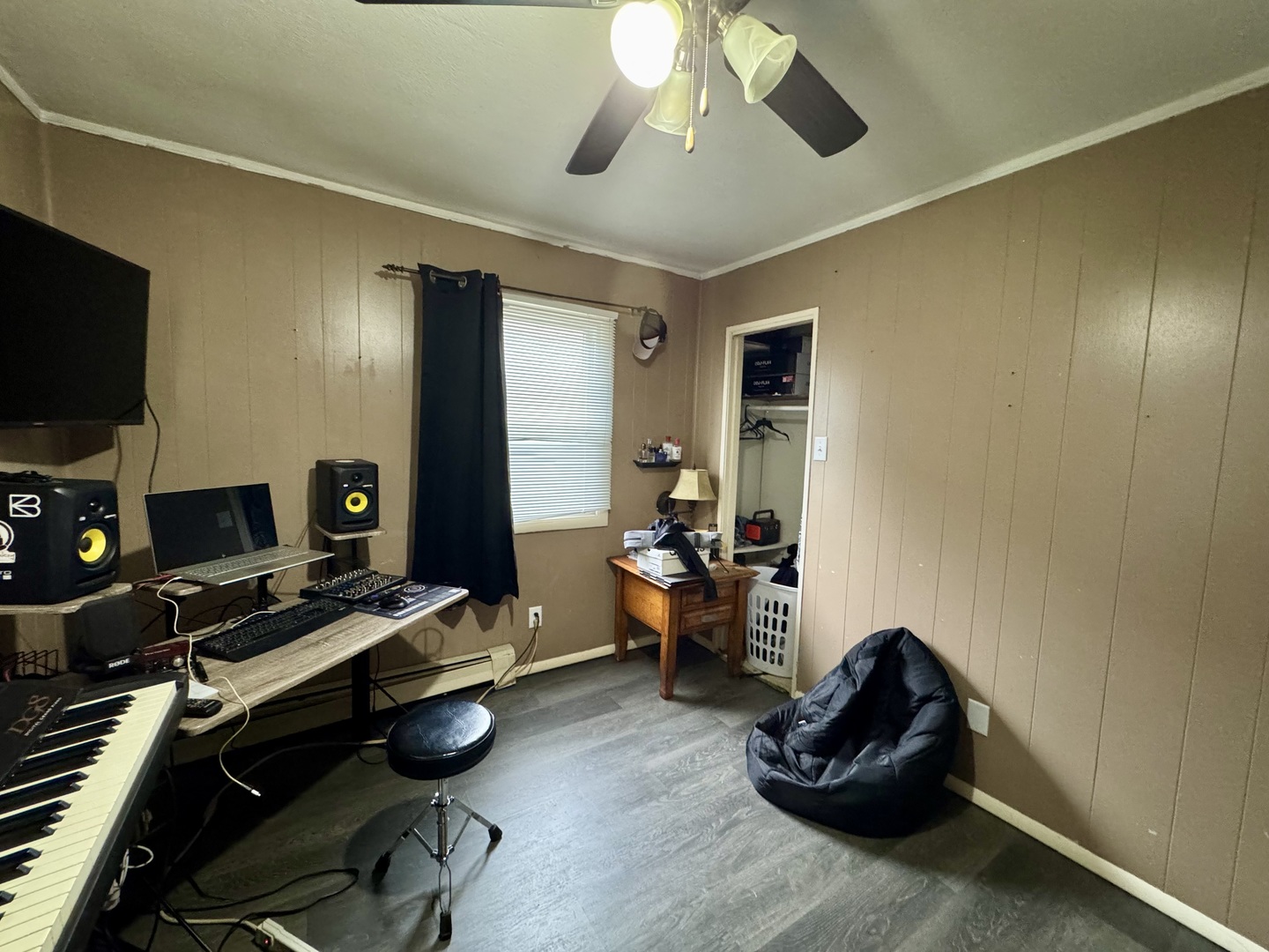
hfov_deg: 102.1
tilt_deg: -4.9
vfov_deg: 85.7
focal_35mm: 14
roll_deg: -2.4
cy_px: 476
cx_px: 634
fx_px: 513
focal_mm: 2.22
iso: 800
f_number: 2.2
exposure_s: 1/60
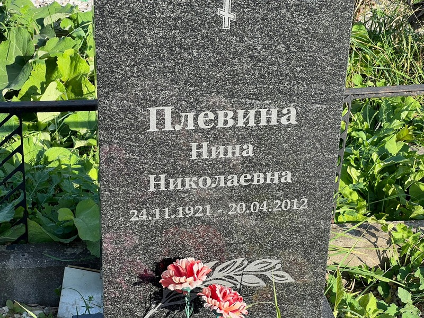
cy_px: 159
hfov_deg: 25.3
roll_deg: -3.6
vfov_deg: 19.1
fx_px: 943
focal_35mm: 77
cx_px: 212
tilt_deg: -29.3
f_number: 2.8
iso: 32
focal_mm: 9
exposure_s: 1/239
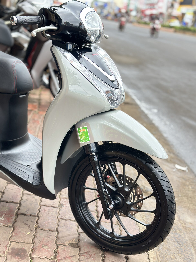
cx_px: 98
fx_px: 362
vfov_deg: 39.7
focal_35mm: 48
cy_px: 131
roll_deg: -7.7
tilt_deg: -16.9
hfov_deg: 30.3
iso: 80
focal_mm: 6.86
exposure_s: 1/791
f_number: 1.78
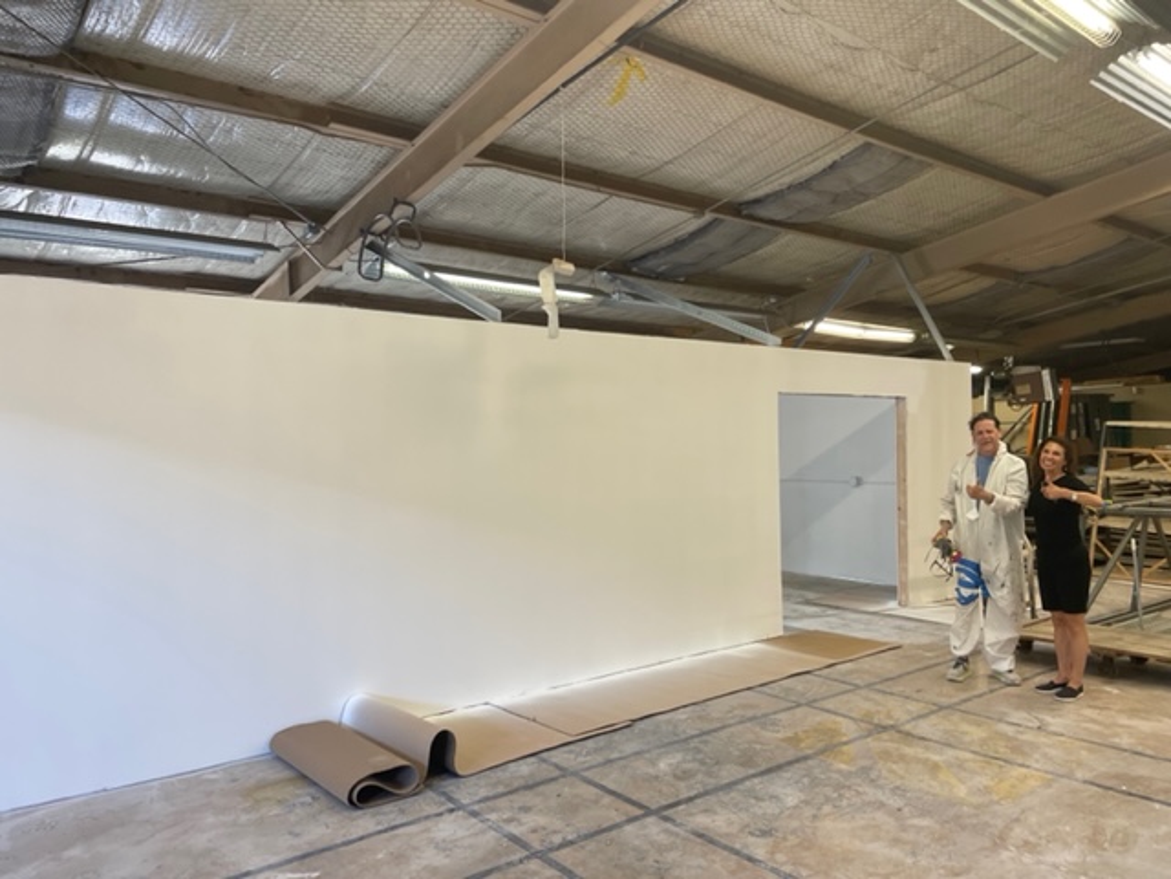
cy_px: 440
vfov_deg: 53.1
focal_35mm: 26
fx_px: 880
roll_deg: -0.5
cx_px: 586
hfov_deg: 67.3
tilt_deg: +0.2
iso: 80
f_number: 1.6
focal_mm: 4.2
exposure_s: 1/60
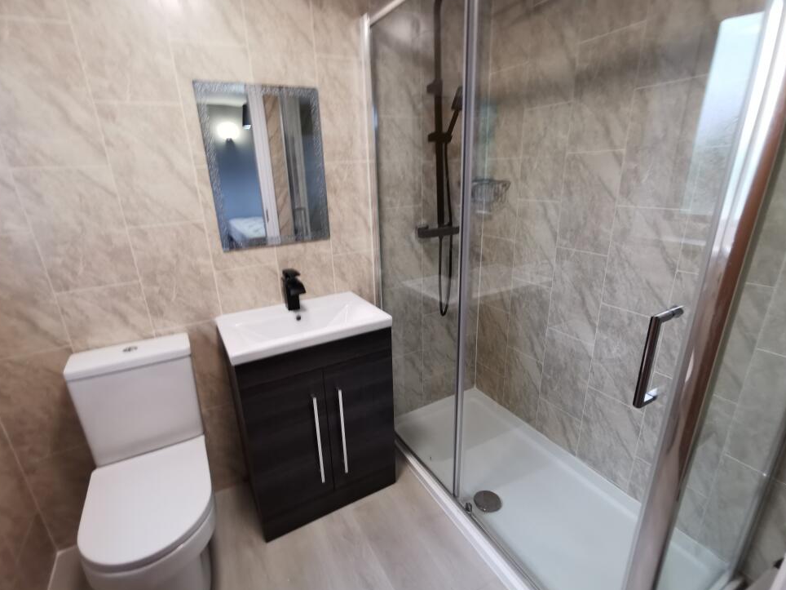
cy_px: 300
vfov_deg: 74.7
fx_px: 386
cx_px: 392
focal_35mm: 17
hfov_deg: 91.0
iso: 200
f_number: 2.2
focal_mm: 2.35
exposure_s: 1/33.3
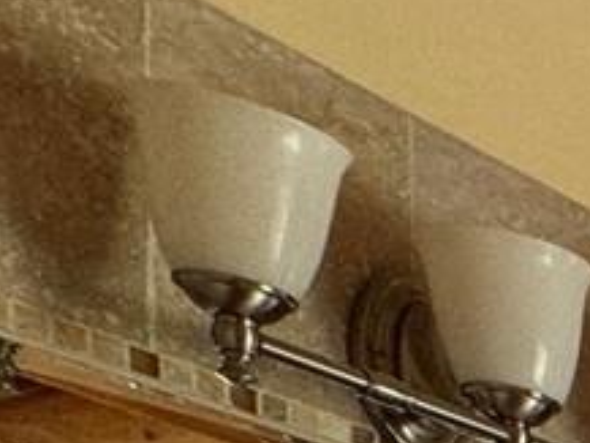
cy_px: 1133
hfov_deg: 10.2
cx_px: 1955
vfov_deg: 11.4
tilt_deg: -2.6
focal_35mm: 103
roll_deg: -1.5
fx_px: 1757
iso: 160
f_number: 2.2
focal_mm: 2.22
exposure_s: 1/99
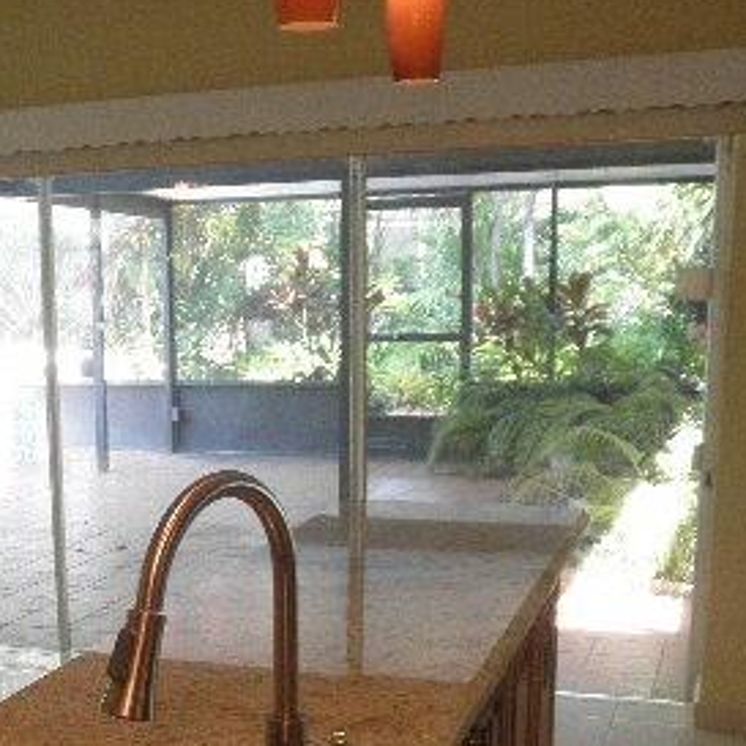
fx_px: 1414
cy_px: 639
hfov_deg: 28.6
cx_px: 107
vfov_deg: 28.6
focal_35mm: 58
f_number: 3
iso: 160
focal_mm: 5
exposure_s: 1/30
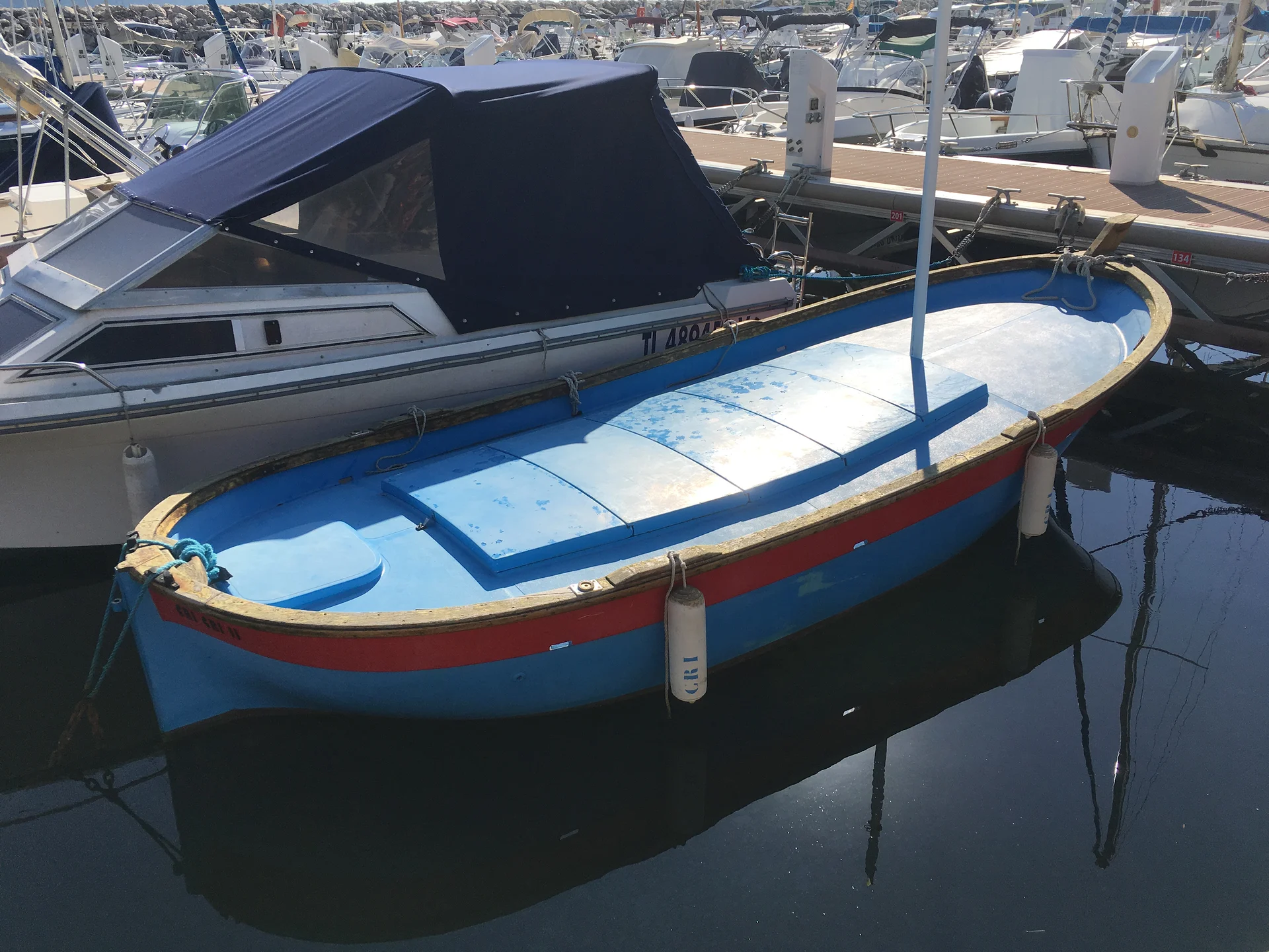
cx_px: 634
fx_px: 1063
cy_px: 476
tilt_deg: -22.6
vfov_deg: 48.2
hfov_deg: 61.7
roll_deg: +1.2
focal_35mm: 29
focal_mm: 4.15
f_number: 2.2
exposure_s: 1/2079
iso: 25
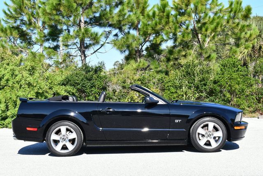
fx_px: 468
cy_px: 88
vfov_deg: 21.3
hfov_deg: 31.4
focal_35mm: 64
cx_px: 132
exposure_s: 1/250
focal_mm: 32
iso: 200
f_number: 8
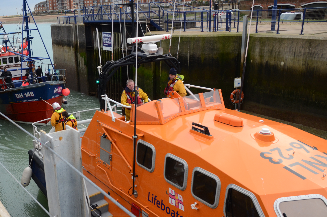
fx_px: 344
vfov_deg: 34.8
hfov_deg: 49.6
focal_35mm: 38
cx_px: 101
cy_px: 133
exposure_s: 1/125
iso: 500
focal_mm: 18
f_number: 5.6
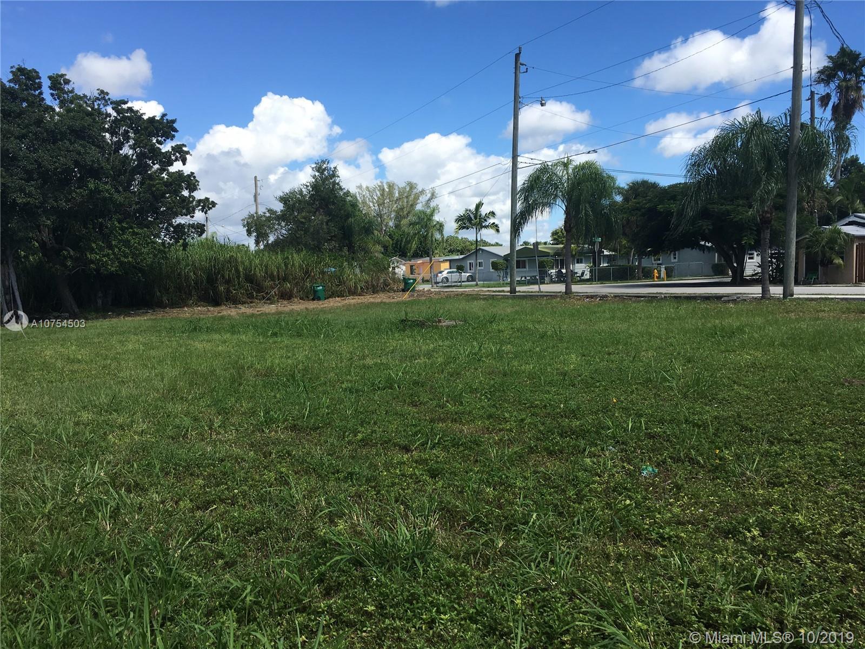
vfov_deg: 48.2
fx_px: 725
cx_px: 432
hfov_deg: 61.7
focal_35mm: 29
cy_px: 324
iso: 25
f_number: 2.2
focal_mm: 4.15
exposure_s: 1/1374
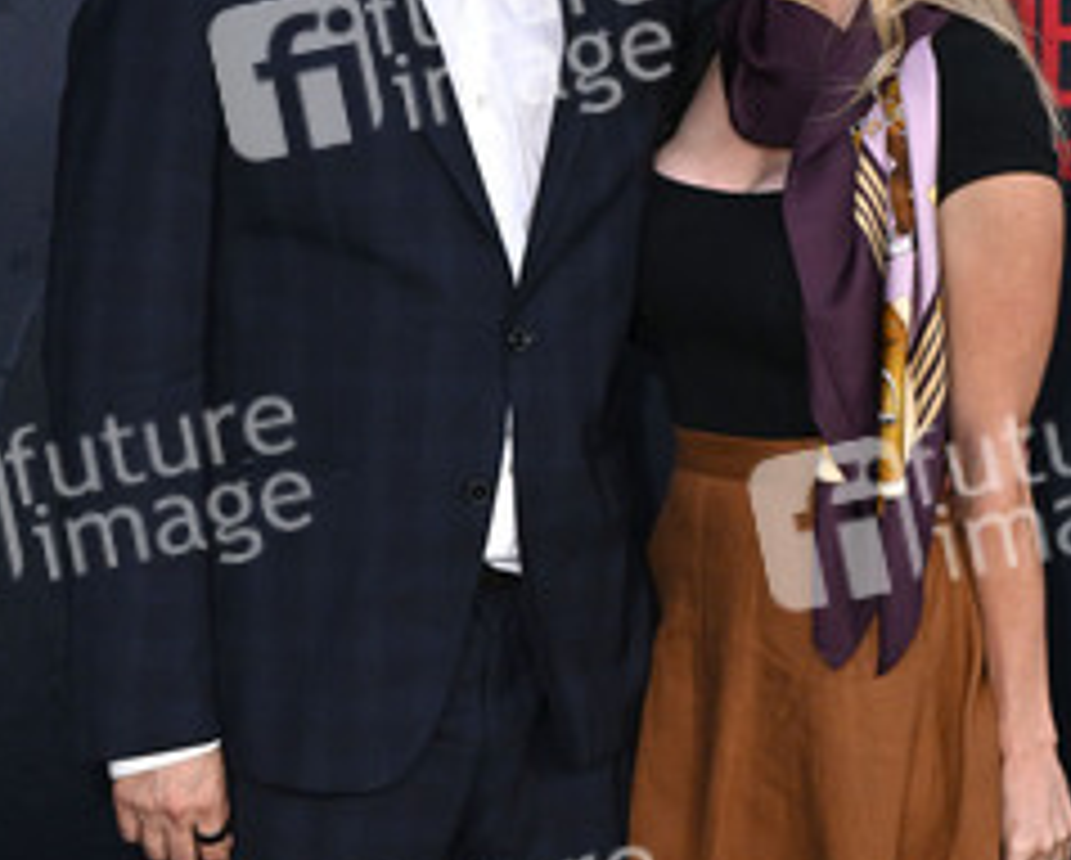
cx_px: 572
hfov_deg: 25.7
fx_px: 2348
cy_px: 279
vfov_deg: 20.7
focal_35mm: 74
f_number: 7.1
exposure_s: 1/250
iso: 1250
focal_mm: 47
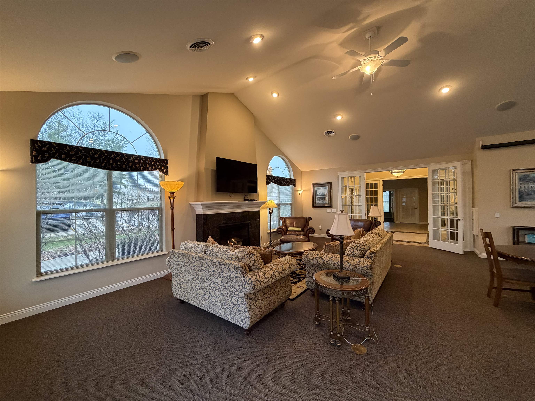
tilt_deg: +0.5
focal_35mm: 14
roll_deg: +1.0
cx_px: 268
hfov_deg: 102.1
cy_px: 200
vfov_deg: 85.7
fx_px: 216
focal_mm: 2.22
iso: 320
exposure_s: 1/60
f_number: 2.2
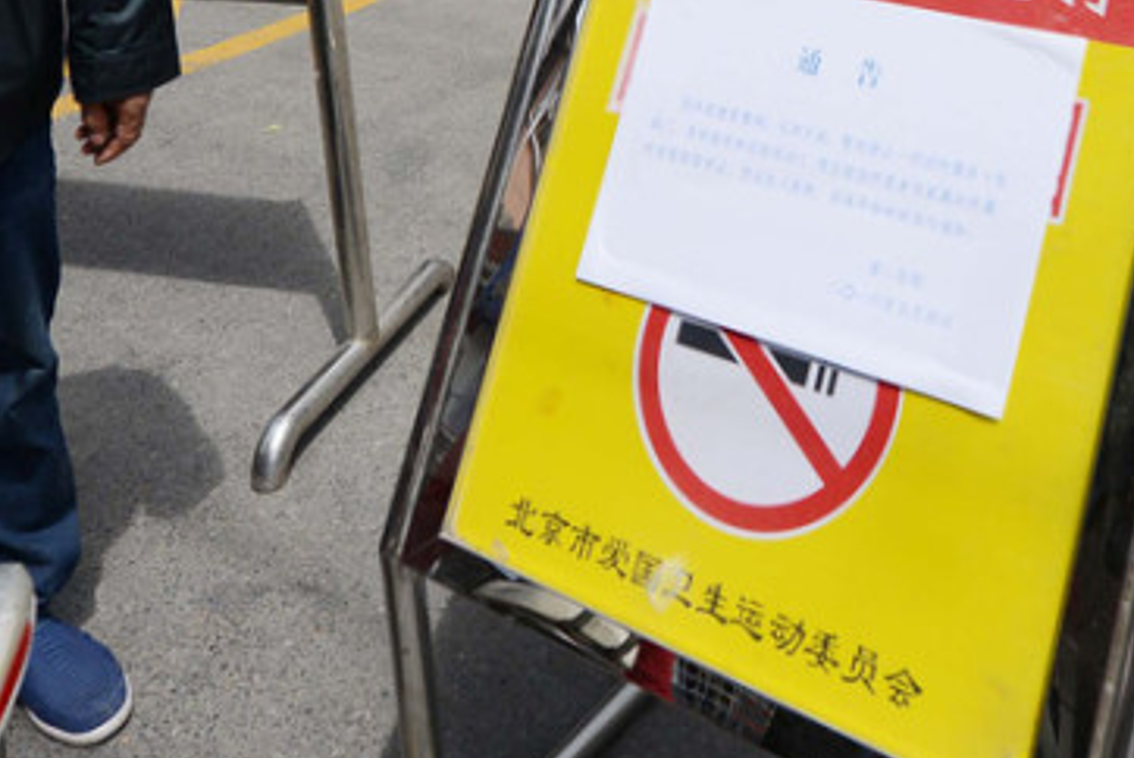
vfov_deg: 29.4
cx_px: 736
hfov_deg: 45.8
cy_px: -31
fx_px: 1324
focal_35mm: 42
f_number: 6.3
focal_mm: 16
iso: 200
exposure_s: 1/1250
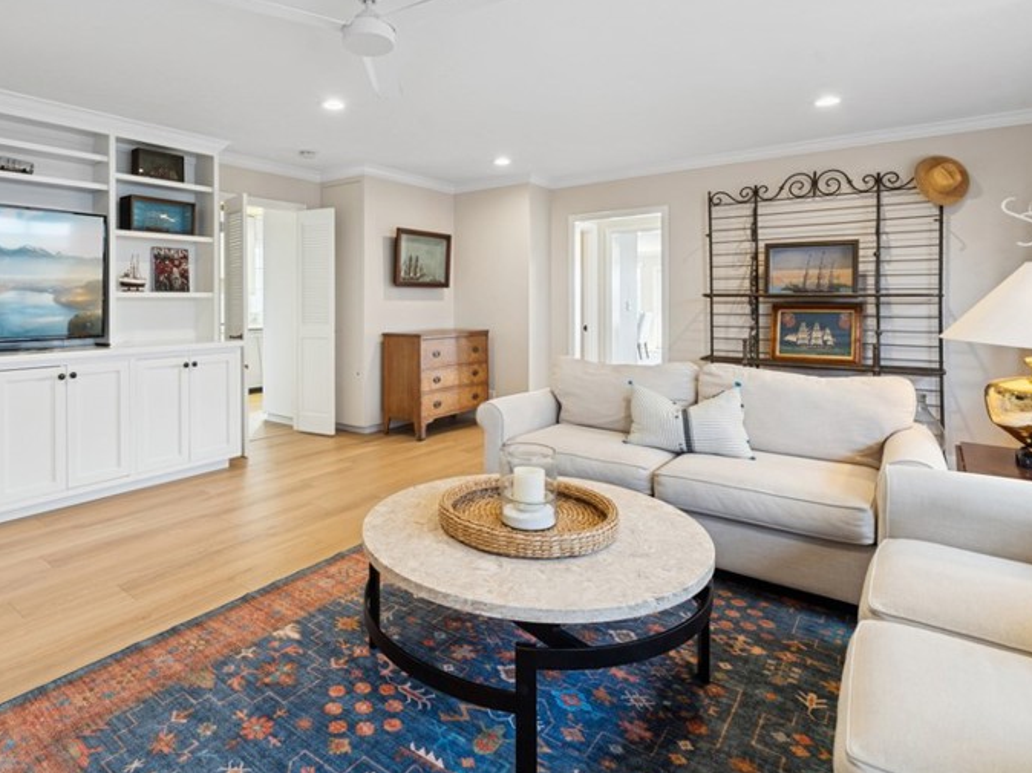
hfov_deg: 84.1
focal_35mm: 19
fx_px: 566
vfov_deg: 67.9
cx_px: 438
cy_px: 307
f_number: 8
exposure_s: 1/8
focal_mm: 13
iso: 400
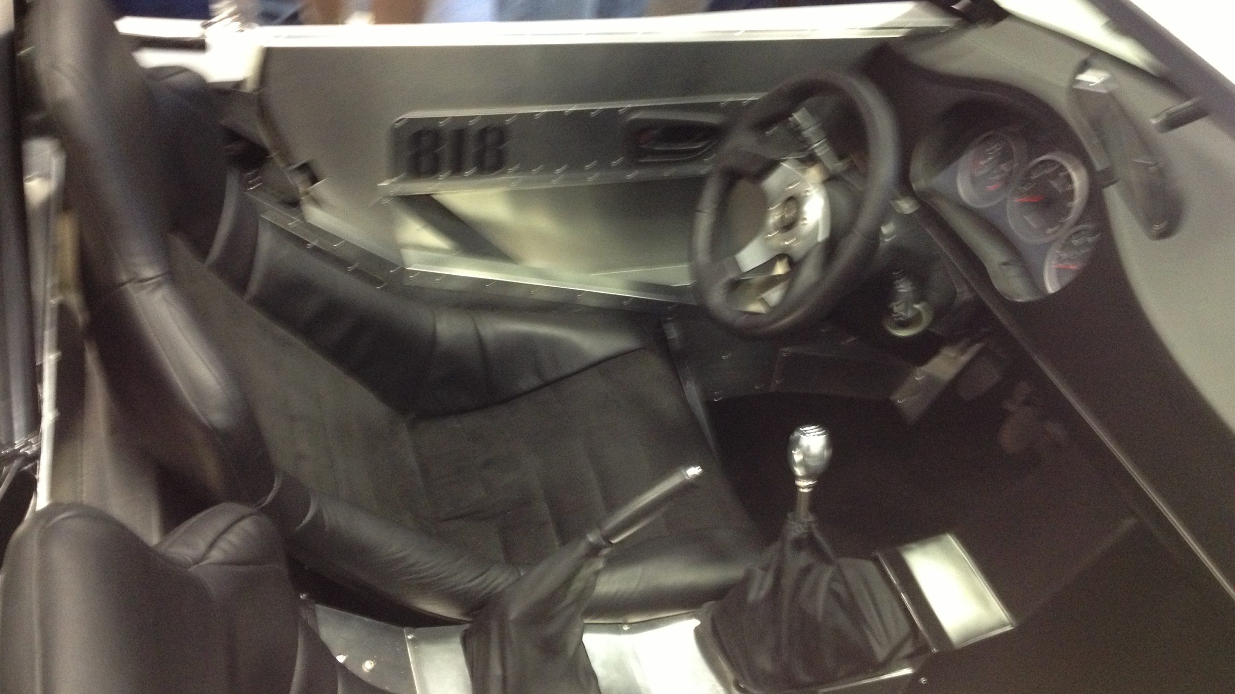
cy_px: 358
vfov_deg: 30.4
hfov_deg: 51.6
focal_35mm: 39
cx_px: 616
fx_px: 1277
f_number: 2.4
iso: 250
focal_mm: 4.28
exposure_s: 1/20
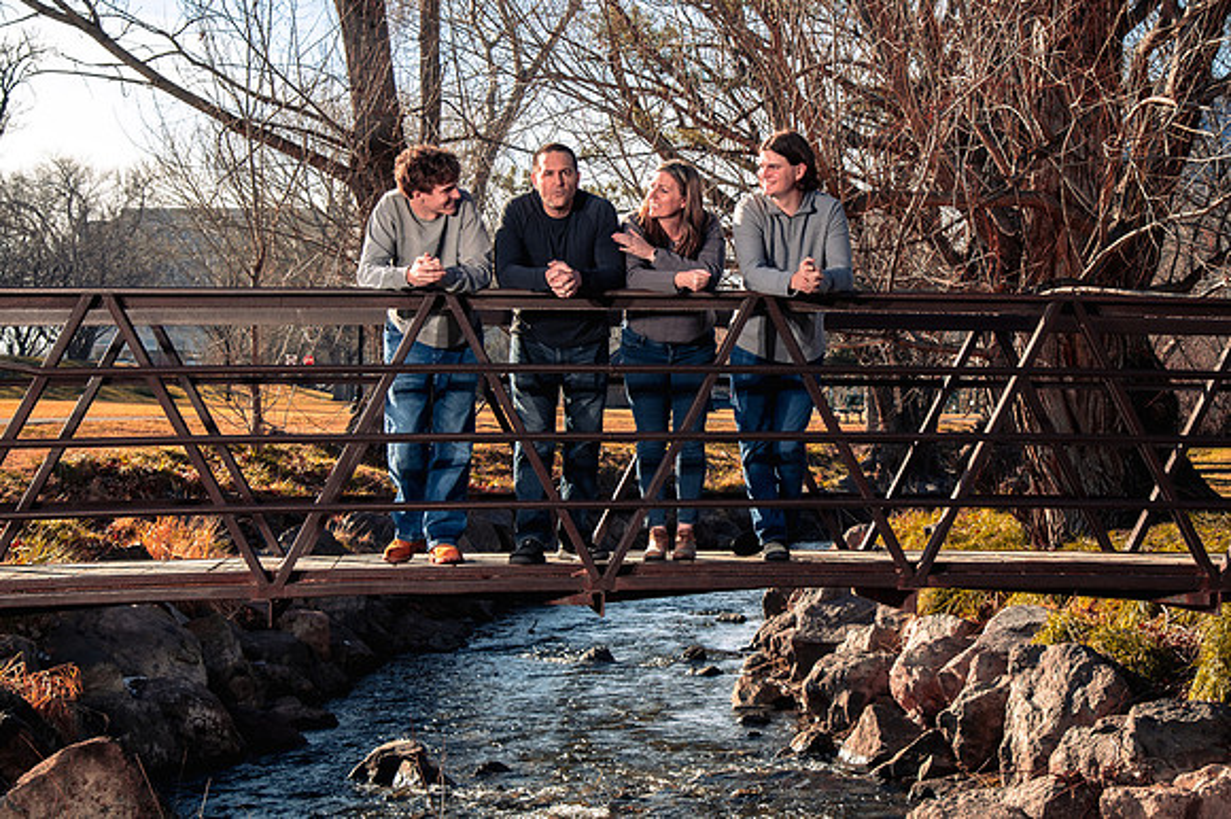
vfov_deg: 20.3
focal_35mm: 67
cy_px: 307
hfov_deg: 30.0
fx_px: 2283
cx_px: 786
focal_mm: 52
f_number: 9
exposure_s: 1/250
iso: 200
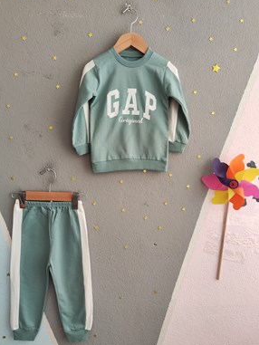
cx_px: 124
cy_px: 174
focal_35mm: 26
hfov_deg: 53.1
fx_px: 259
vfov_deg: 67.3
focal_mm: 5.59
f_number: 1.88
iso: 325
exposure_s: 1/73.6
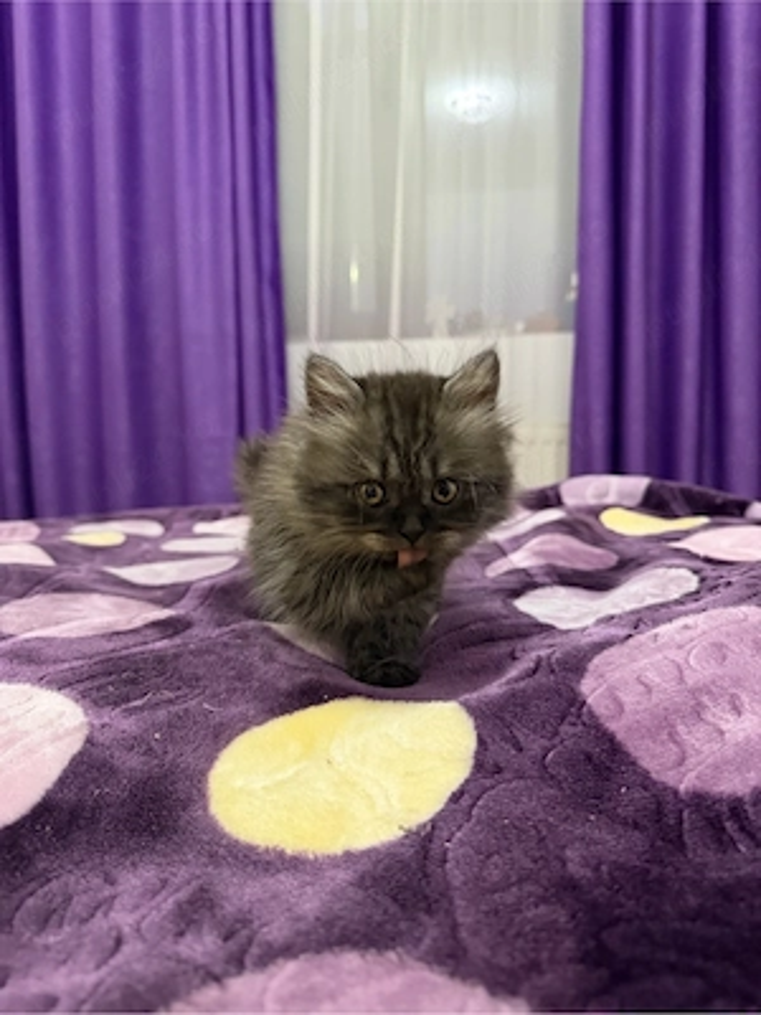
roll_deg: +0.3
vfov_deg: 71.6
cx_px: 380
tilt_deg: -5.3
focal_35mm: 24
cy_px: 508
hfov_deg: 56.8
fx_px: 703
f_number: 1.78
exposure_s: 1/33
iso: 640
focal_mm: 6.76
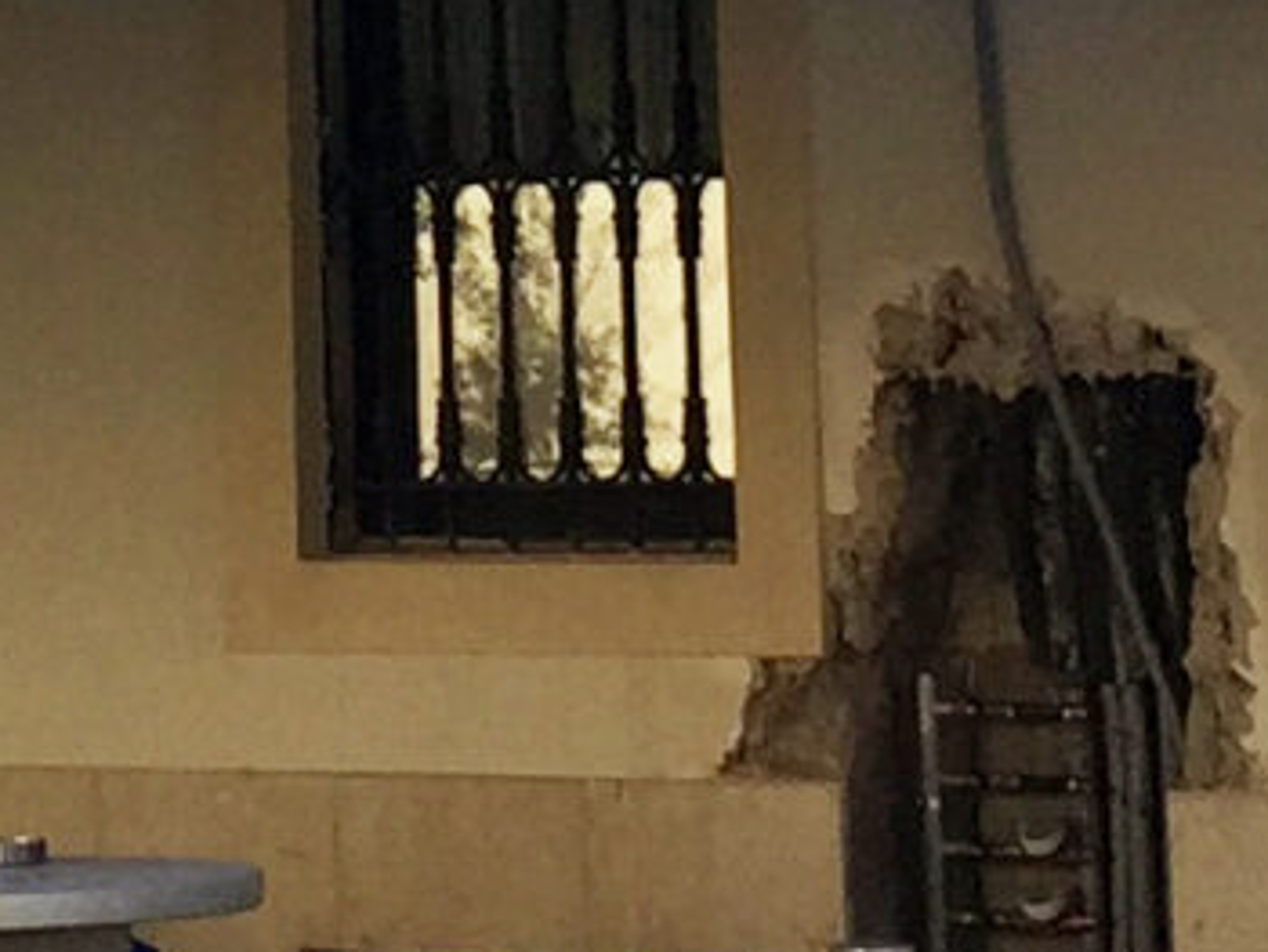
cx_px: -246
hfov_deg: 9.2
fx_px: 7771
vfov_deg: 6.7
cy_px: -1079
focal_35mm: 212
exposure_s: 1/1236
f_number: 2.2
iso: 32
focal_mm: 4.15
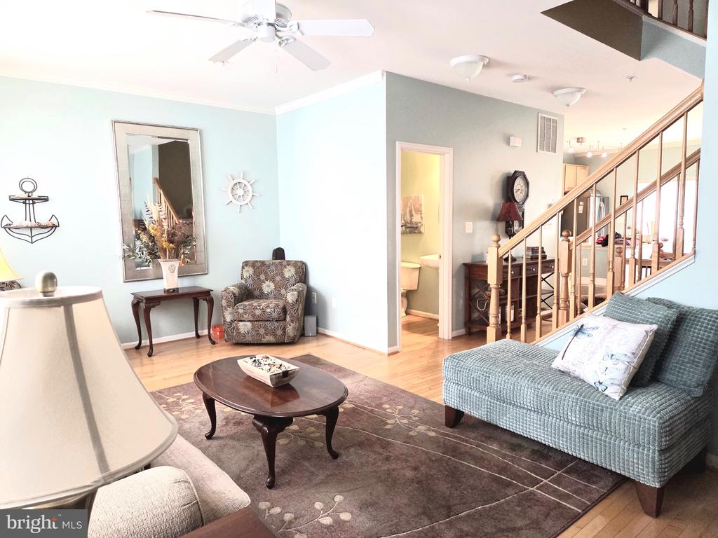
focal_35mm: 23
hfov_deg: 73.9
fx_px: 477
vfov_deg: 58.9
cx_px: 359
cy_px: 269
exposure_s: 1/120
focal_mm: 5.4
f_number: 1.8
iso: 320
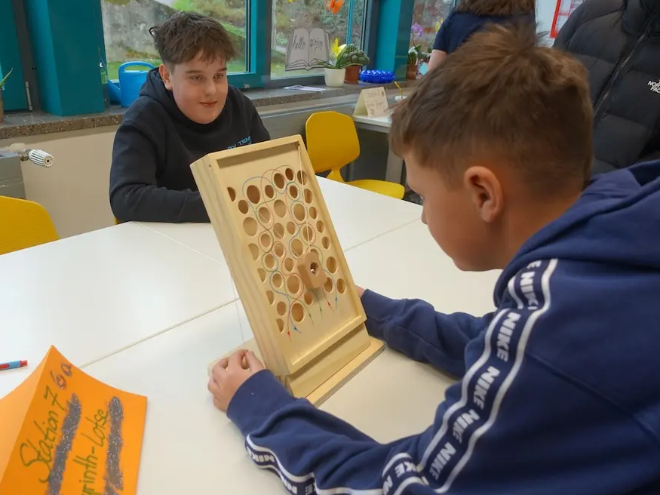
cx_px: 299
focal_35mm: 27
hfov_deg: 65.2
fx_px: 515
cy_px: 252
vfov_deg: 51.3
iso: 125
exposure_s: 1/80
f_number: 2.8
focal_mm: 8.8
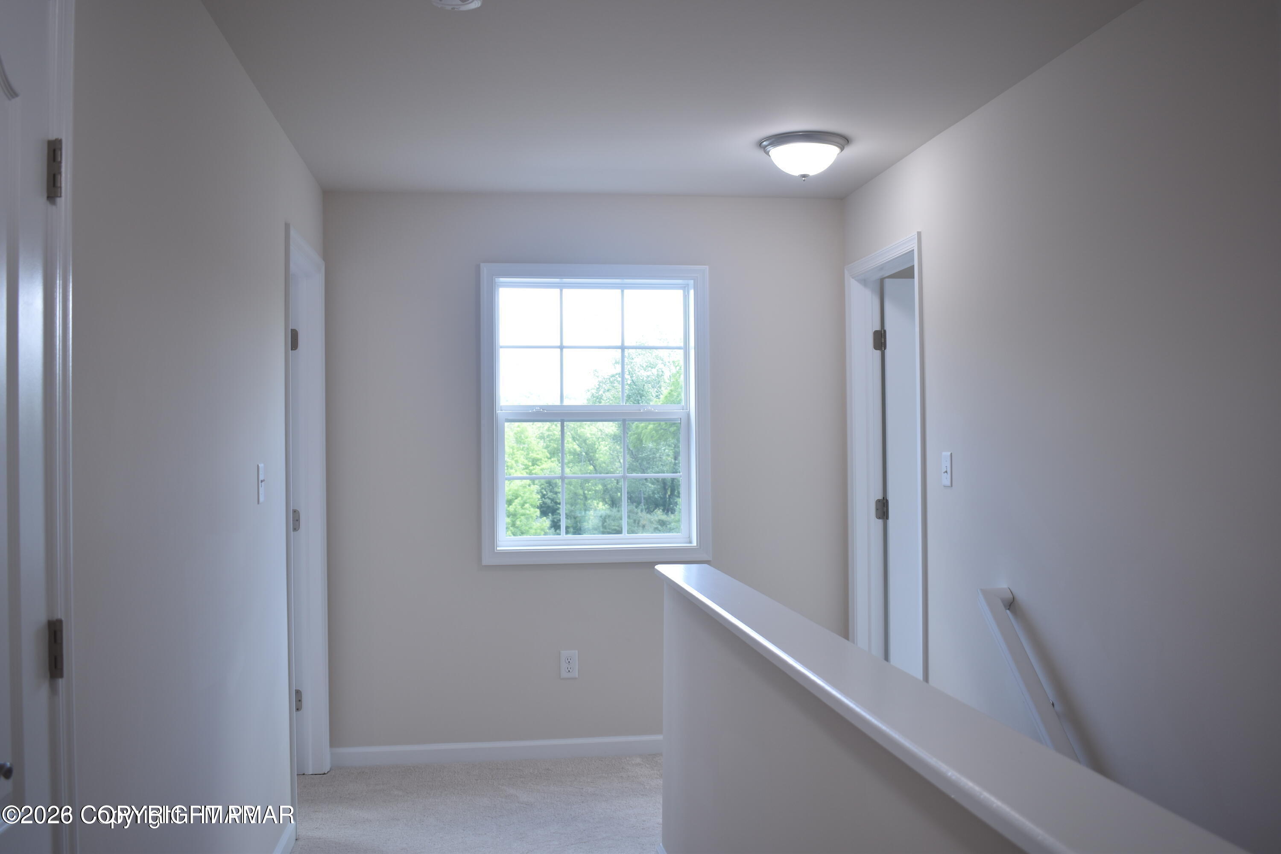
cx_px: 640
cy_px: 427
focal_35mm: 33
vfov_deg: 40.0
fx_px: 1174
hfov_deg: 57.2
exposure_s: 1/30
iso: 100
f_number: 4
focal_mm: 22
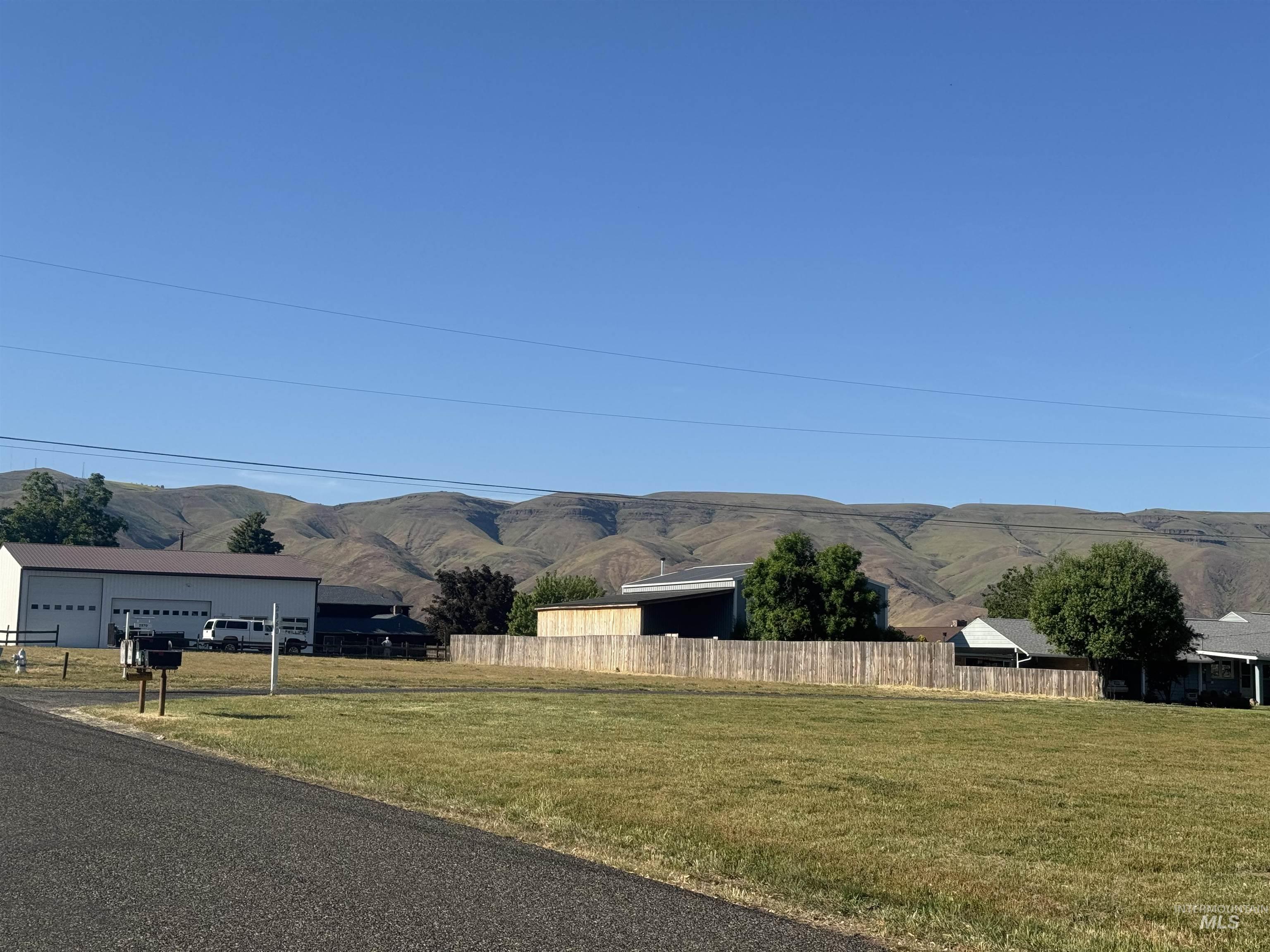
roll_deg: -1.3
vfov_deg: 30.3
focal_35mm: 48
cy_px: 476
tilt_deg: +6.6
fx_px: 1761
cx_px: 635
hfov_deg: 39.7
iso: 64
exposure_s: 1/4975
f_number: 1.78
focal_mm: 6.76
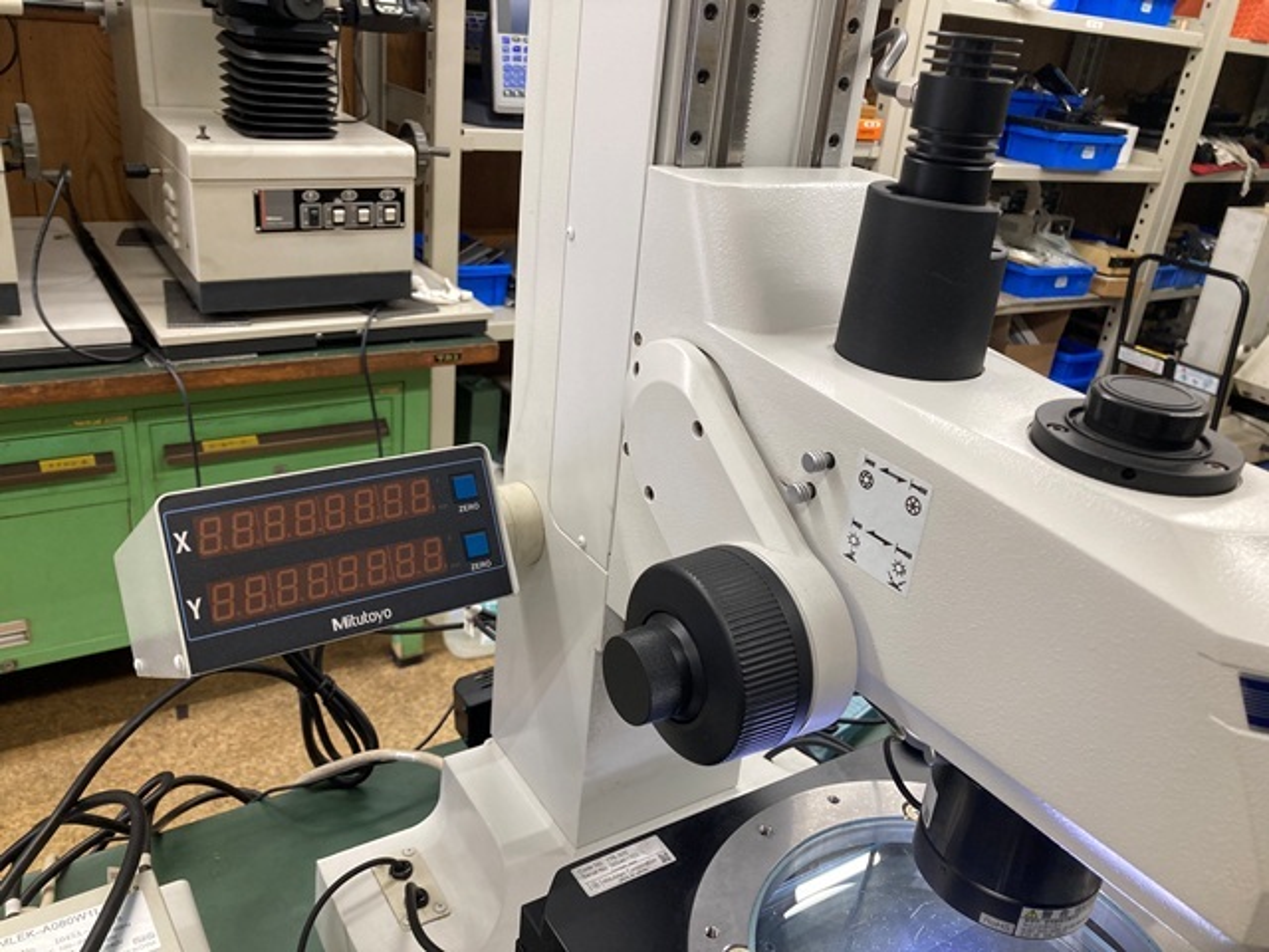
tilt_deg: -25.0
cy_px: 476
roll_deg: -7.2
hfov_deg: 63.4
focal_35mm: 28
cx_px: 634
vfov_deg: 49.7
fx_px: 1026
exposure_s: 1/60
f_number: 1.8
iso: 64
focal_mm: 3.99
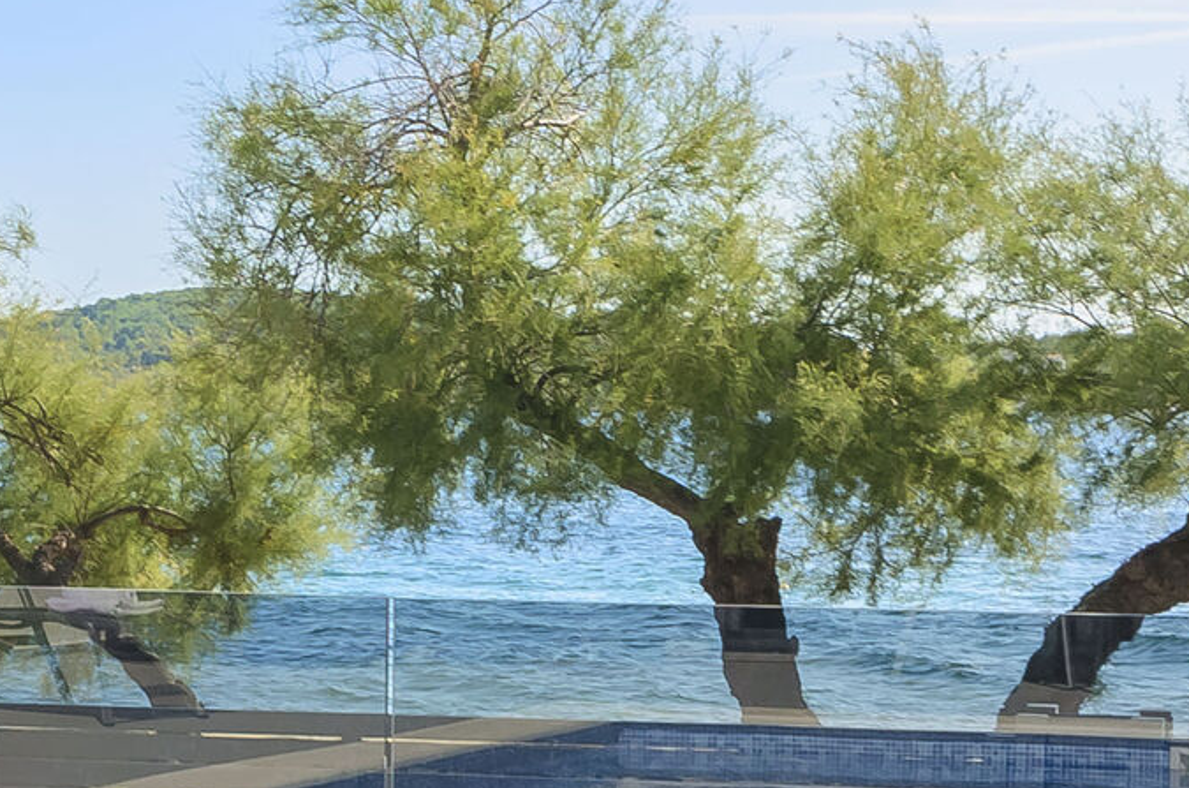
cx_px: -236
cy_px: 627
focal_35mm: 112
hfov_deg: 17.5
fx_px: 3691
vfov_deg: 12.1
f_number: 9
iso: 100
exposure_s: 1/200
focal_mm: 18
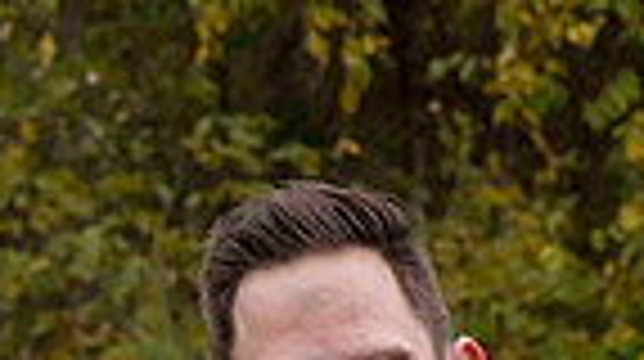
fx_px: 4792
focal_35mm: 281
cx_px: 189
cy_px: 868
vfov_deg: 4.2
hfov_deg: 7.7
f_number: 11
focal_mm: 85
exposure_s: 1/400
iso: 800
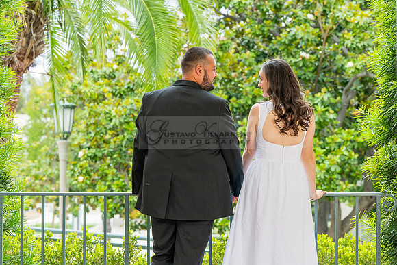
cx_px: 228
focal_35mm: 118
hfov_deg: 17.4
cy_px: 150
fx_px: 1299
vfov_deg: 11.6
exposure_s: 1/200
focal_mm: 70
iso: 200
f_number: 4
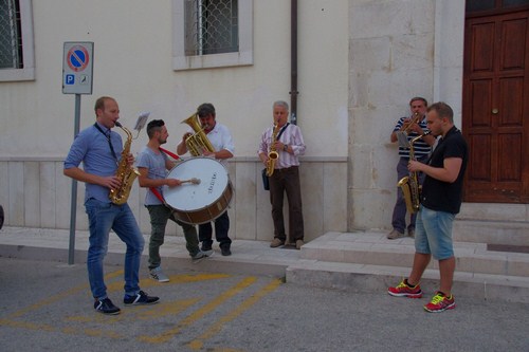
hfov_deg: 49.6
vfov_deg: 34.2
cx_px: 264
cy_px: 176
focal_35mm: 39
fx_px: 573
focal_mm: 26
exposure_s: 1/80
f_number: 8
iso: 1600
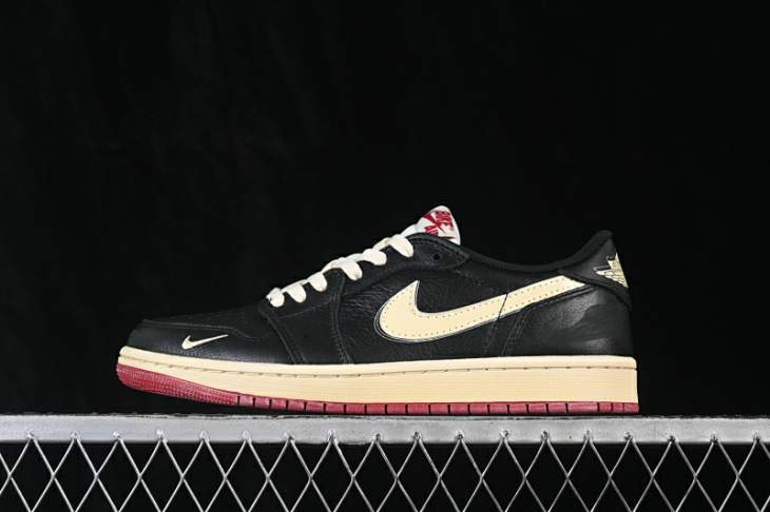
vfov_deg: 18.2
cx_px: 385
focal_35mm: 75
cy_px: 256
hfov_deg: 27.0
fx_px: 1603
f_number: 6.3
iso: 160
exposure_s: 1/60
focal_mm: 50
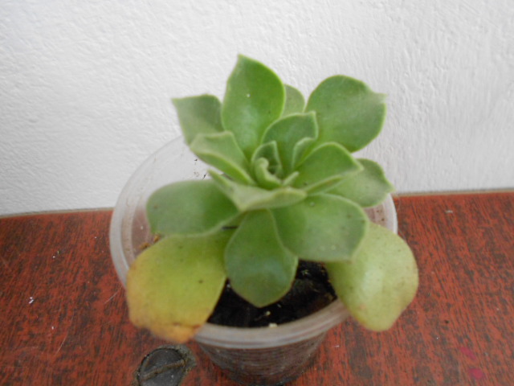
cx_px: 257
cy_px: 193
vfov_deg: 48.2
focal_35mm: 29
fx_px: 431
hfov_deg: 61.7
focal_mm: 5.3
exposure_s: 1/30
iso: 400
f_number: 3.4
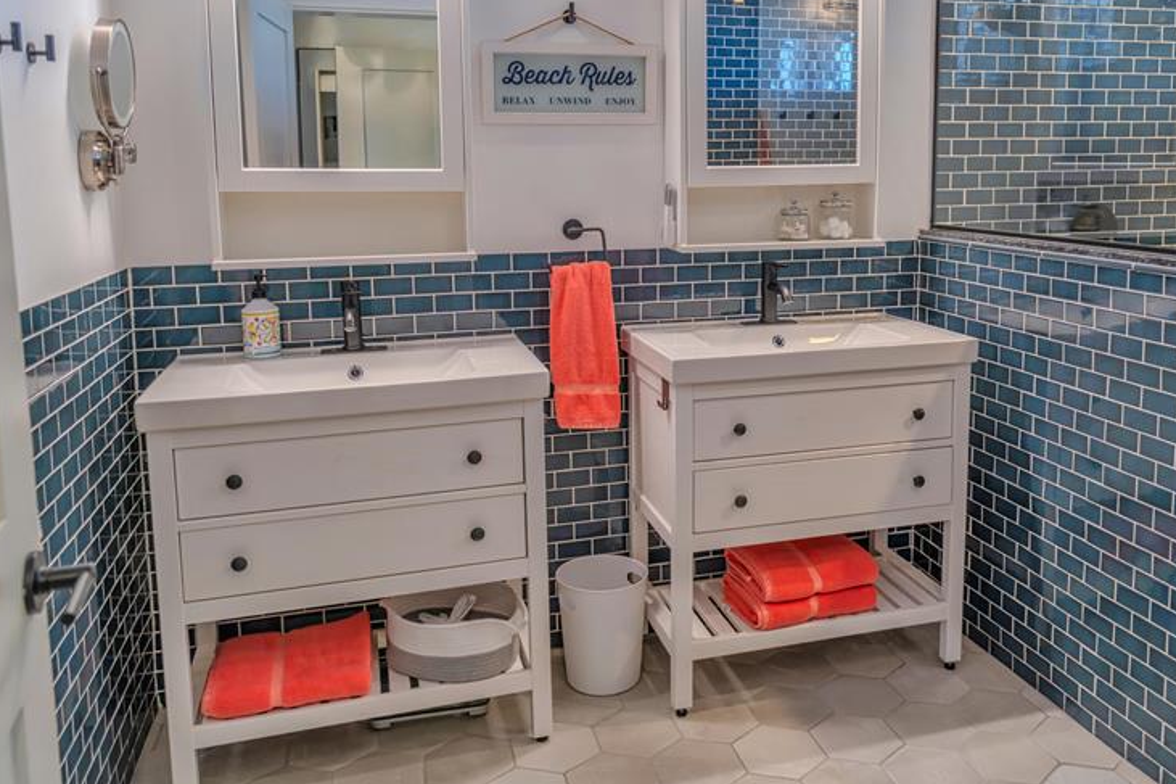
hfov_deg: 65.1
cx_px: 679
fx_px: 914
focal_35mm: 28
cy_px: 277
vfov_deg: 45.8
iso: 125
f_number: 2.8
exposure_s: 1/45
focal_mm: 20
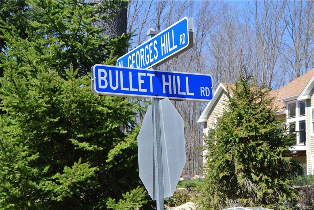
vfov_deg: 15.2
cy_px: 105
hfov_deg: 22.6
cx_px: 157
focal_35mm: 90
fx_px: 785
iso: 100
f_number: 5.6
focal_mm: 33.6
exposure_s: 1/250
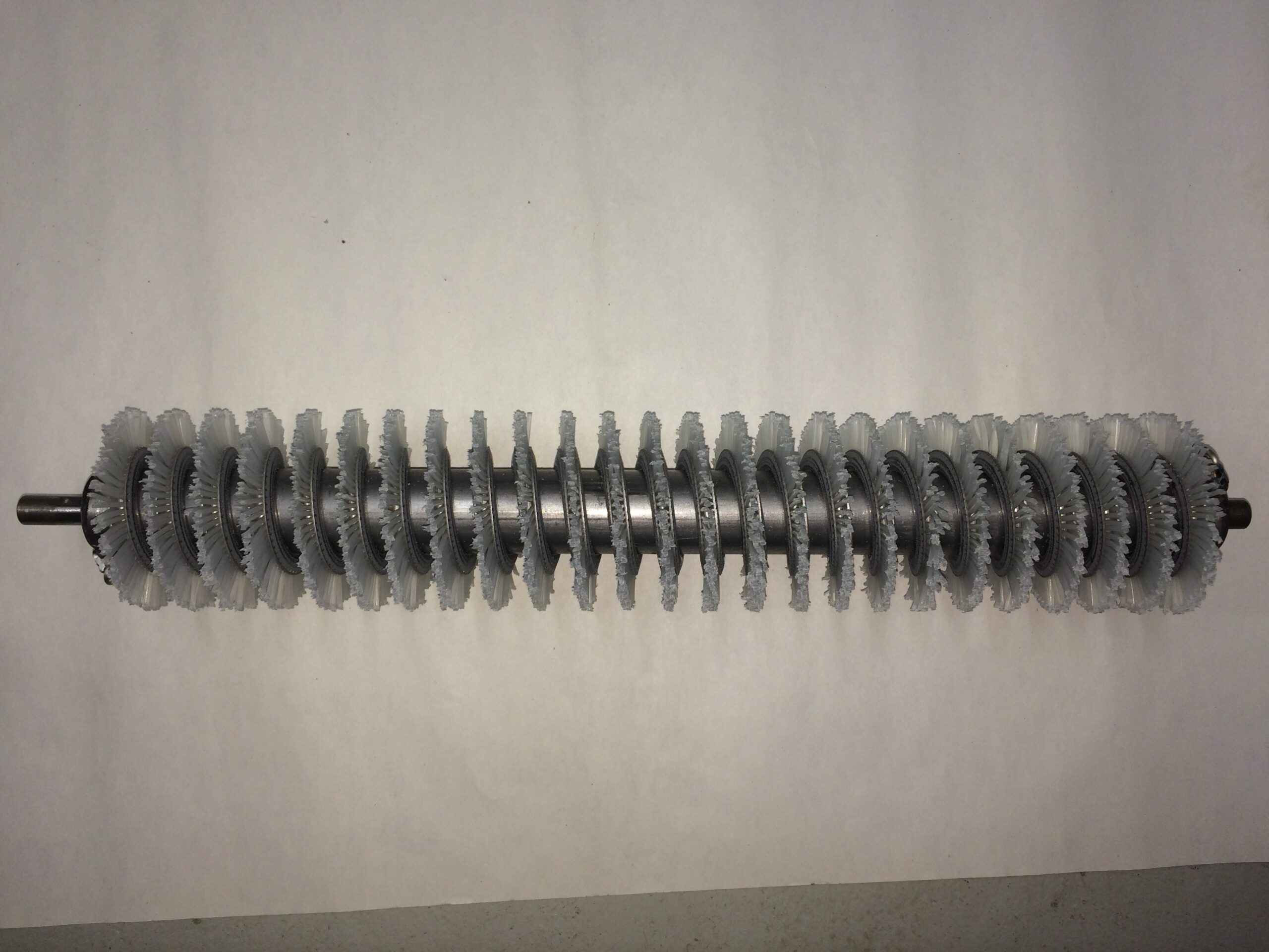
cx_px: 634
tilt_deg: -88.4
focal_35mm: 29
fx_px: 1063
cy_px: 476
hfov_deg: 61.7
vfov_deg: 48.2
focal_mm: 4.15
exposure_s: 1/82
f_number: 2.2
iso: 32
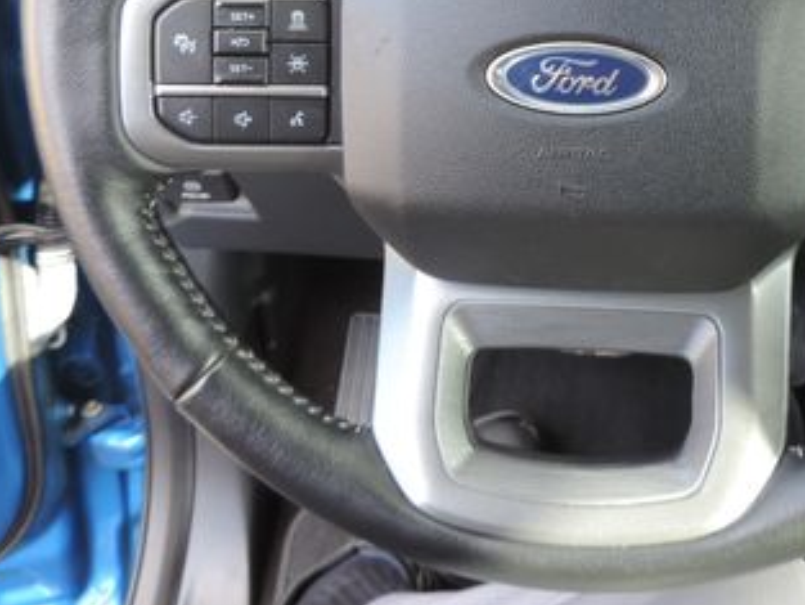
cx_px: 581
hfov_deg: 38.1
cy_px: 28
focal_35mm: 49
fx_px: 1140
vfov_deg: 28.2
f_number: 3
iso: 125
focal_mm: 4.3
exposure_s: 1/30
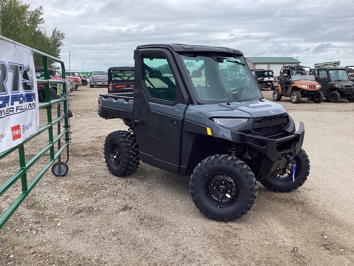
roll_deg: -0.4
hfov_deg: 58.4
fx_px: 317
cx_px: 177
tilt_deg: -9.6
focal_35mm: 31
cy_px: 133
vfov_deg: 45.4
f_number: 2.4
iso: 25
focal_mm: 3.3
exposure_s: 1/466
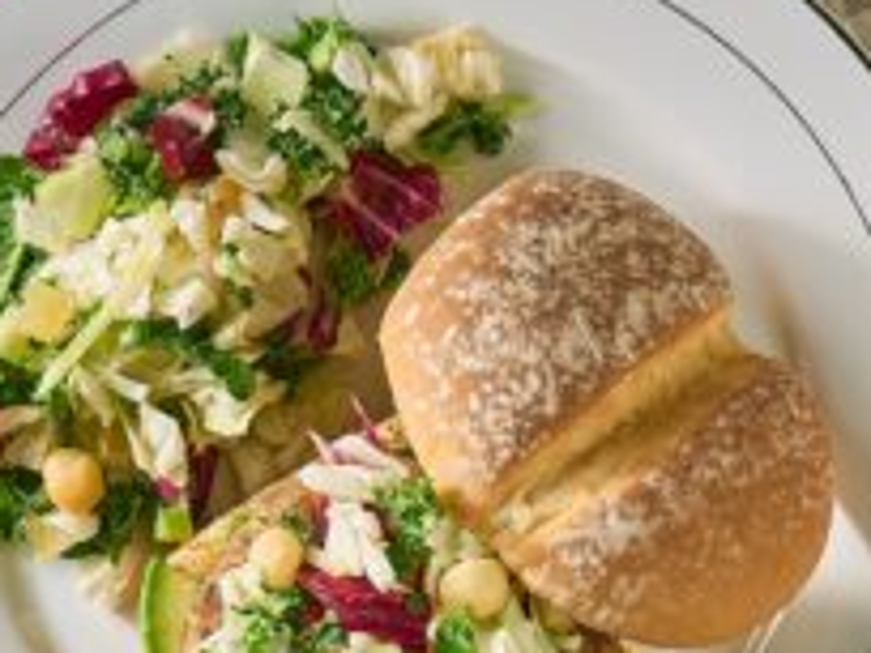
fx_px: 5963
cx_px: 487
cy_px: 461
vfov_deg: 6.3
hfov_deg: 8.4
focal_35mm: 237
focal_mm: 84
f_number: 16
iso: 400
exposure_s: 1/13
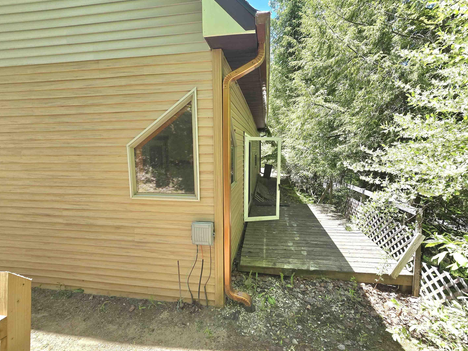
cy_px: 170
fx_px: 189
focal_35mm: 14
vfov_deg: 85.6
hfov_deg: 102.0
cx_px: 240
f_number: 2.2
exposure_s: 1/588
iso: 50
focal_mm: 2.2
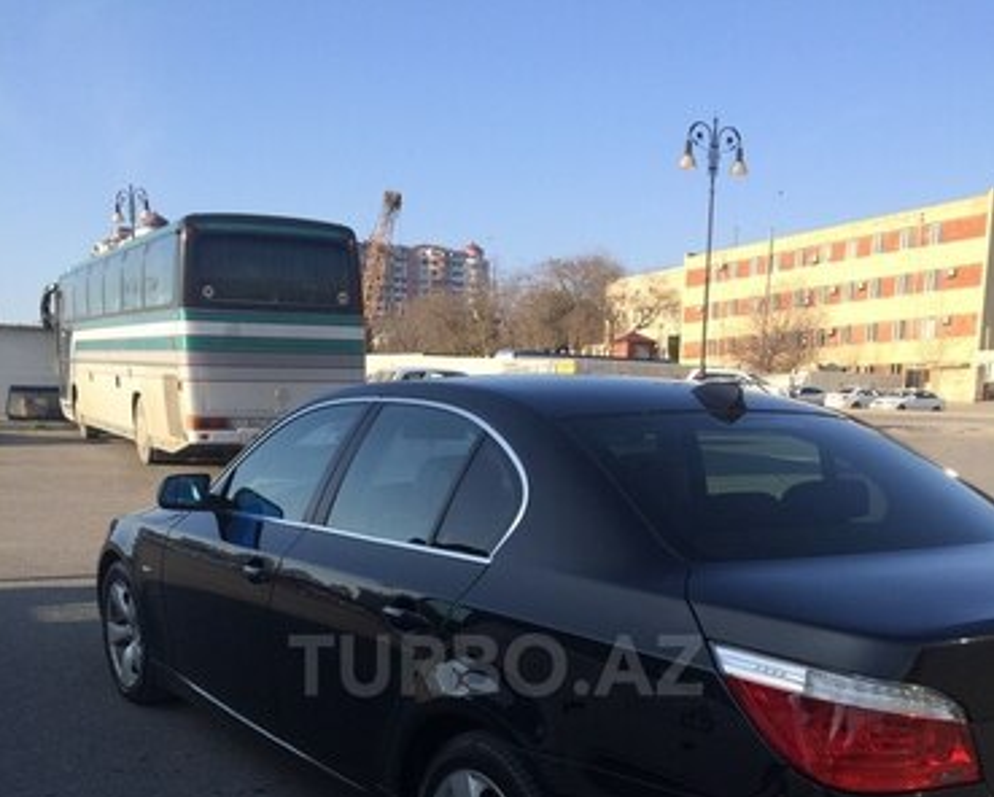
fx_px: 1119
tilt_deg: -13.8
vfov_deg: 37.5
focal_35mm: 38
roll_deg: +0.8
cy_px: 665
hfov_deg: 47.9
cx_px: 496
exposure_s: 1/1001
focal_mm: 4.15
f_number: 2.2
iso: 32
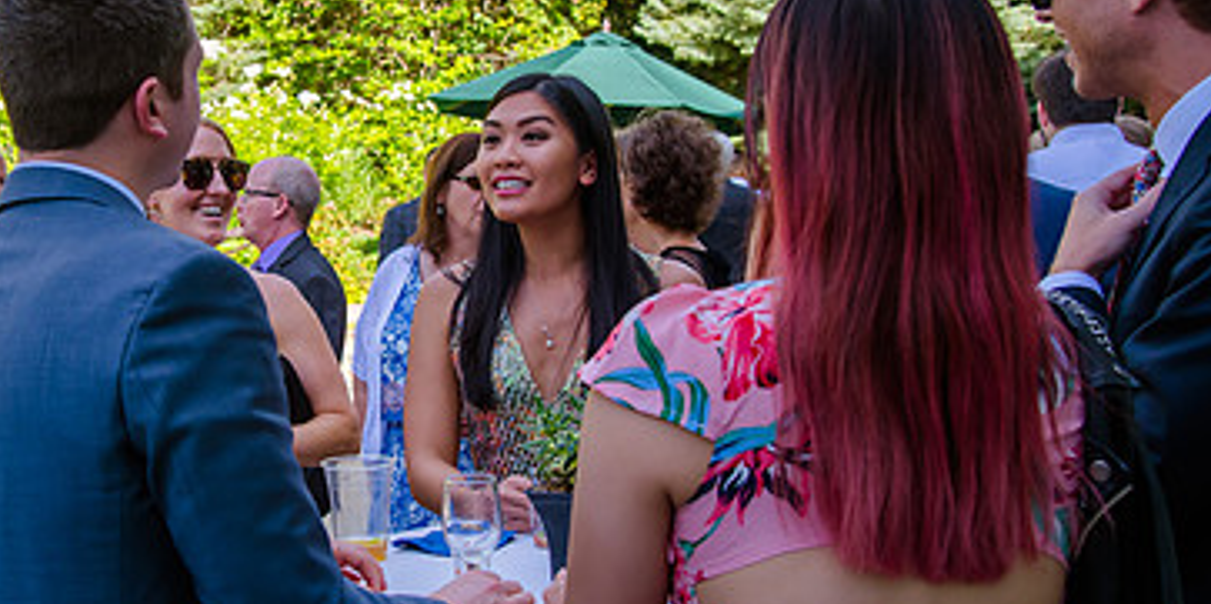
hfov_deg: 37.7
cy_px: 253
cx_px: 287
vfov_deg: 19.9
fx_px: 1720
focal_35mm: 55
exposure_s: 1/320
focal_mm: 32
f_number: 5.6
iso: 400
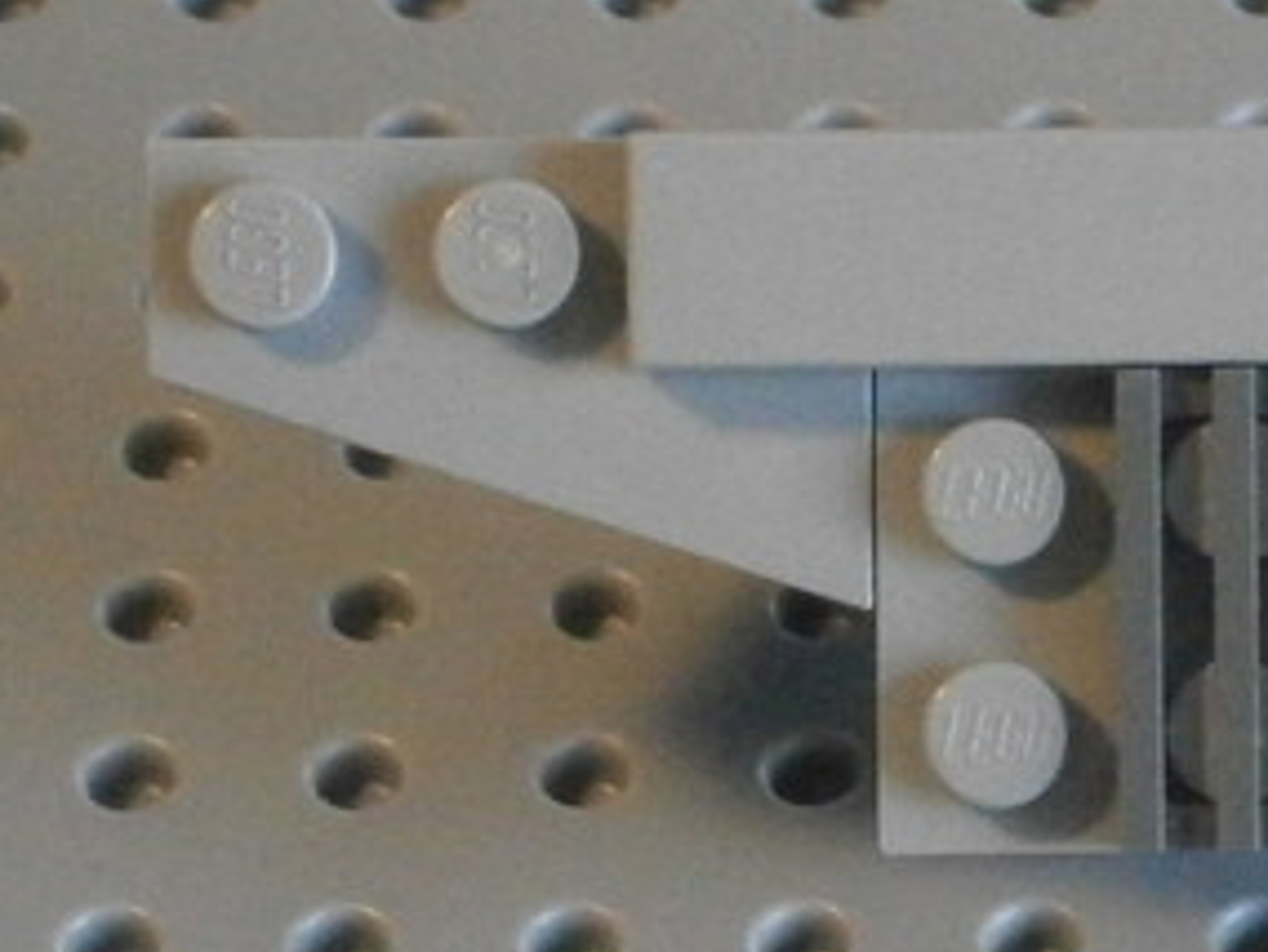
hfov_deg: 7.2
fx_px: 10078
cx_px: 1344
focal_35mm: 275
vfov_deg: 5.4
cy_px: 634
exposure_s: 1/60
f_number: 4.9
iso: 800
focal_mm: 15.4
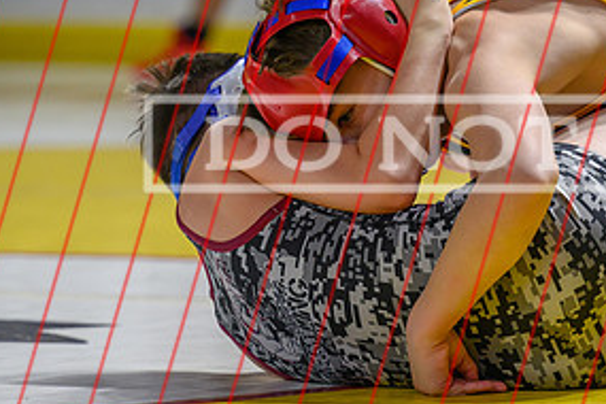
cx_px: 452
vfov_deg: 3.3
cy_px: 235
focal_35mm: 416
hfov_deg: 5.0
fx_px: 7002
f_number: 2.8
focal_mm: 150
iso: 1000
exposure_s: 1/800
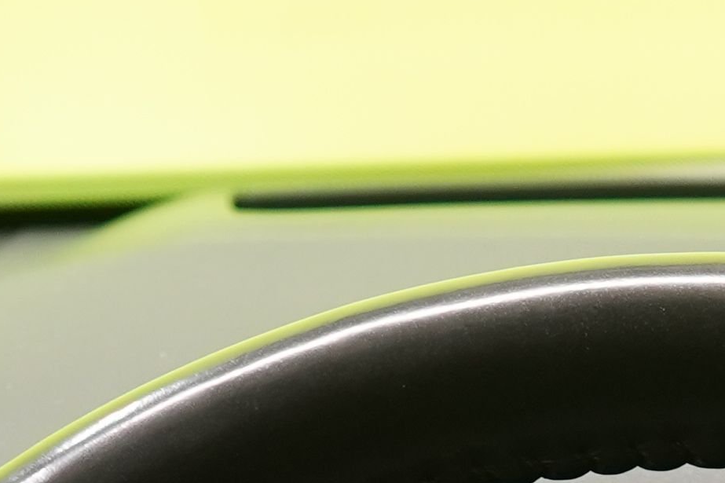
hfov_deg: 9.3
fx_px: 4450
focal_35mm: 221
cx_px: 714
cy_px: 1552
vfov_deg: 5.7
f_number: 5
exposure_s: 1/25
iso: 1250
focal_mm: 34
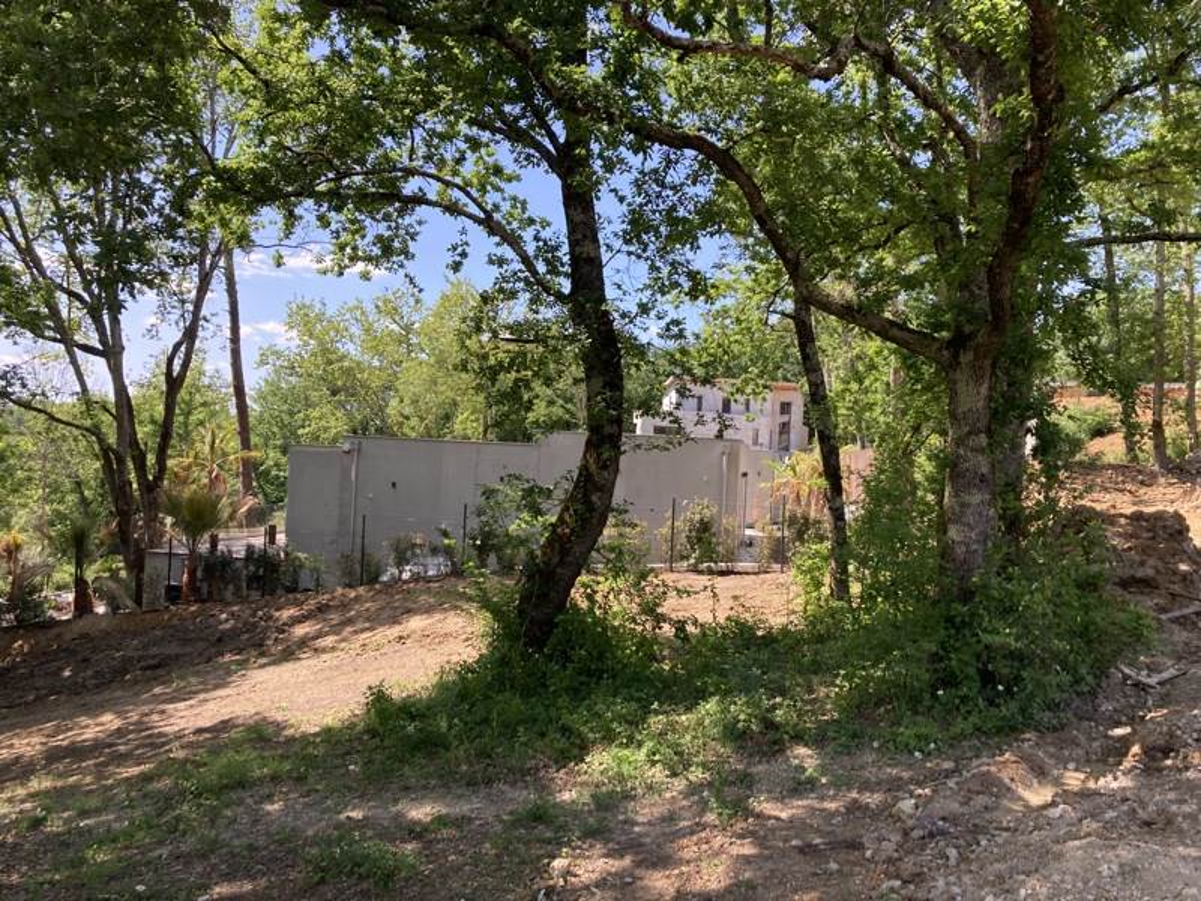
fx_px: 971
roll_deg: -3.3
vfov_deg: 49.7
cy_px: 450
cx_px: 600
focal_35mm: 28
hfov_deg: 63.4
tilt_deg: +0.8
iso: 20
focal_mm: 3.99
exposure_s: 1/470
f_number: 1.8
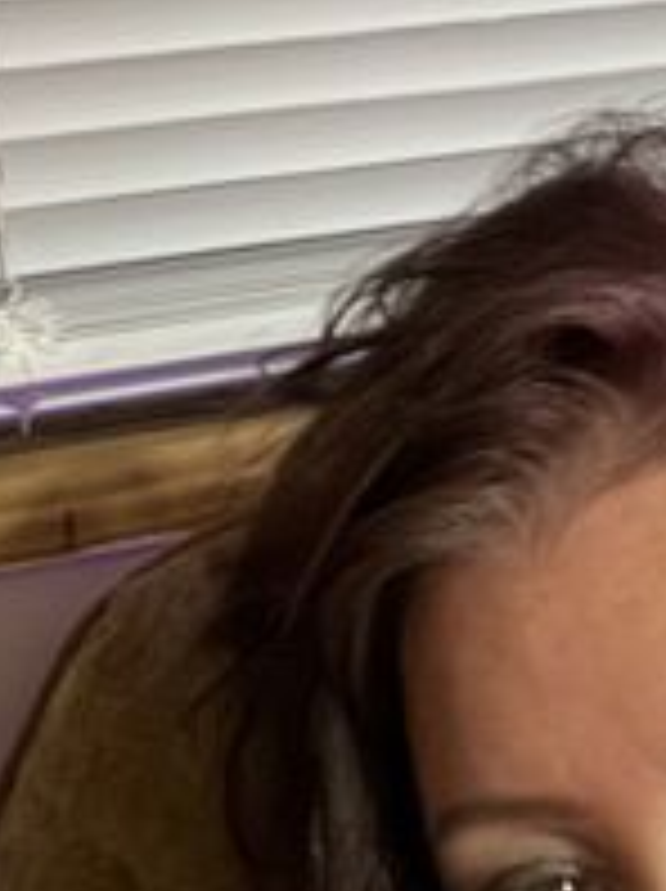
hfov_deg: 16.2
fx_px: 2288
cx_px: 675
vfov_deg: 22.0
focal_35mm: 89
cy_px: 304
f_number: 1.9
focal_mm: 2.71
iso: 1600
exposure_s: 1/15
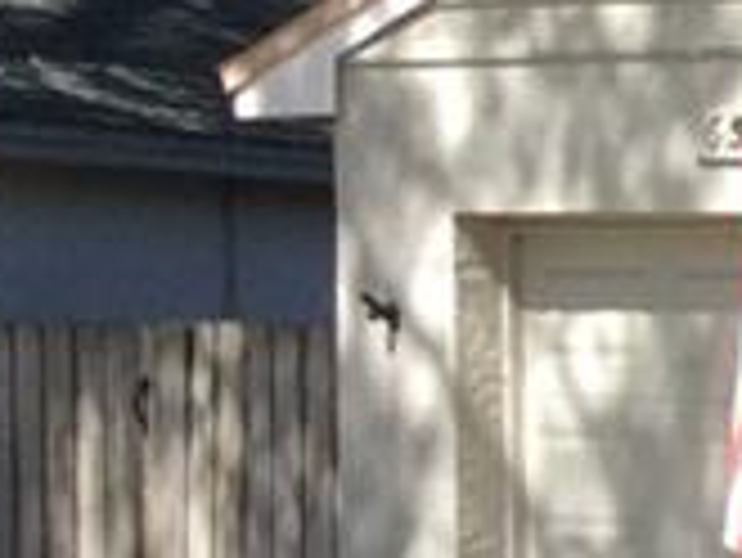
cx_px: 2163
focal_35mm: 198
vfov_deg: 7.4
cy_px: 711
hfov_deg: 8.5
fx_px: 4247
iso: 32
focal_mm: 3.3
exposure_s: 1/545
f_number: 2.4
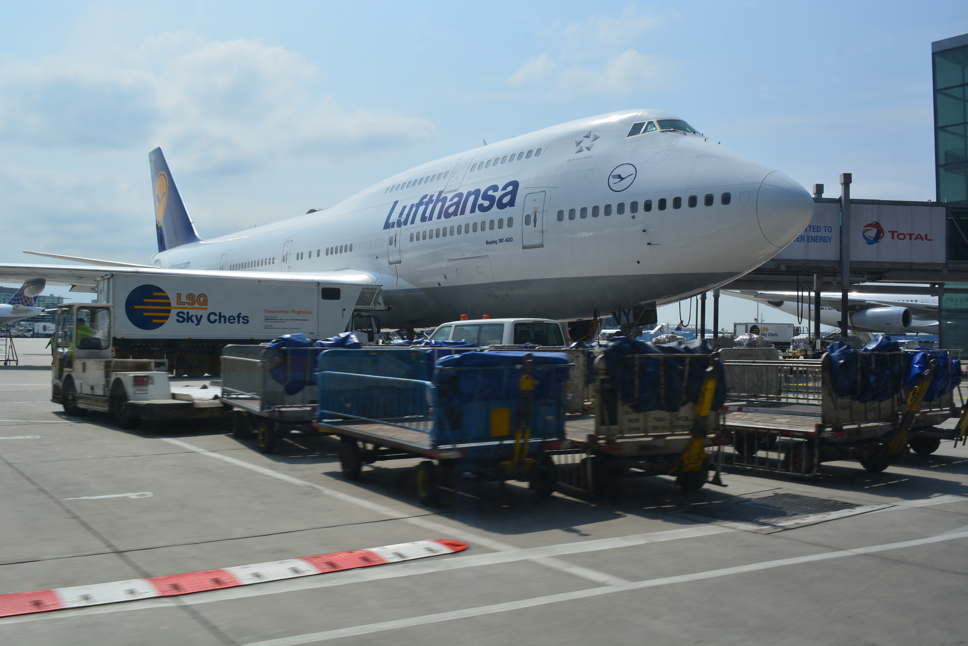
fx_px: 888
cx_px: 484
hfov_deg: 57.2
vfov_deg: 40.0
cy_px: 323
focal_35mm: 33
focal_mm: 22
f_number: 11
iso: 100
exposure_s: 1/125
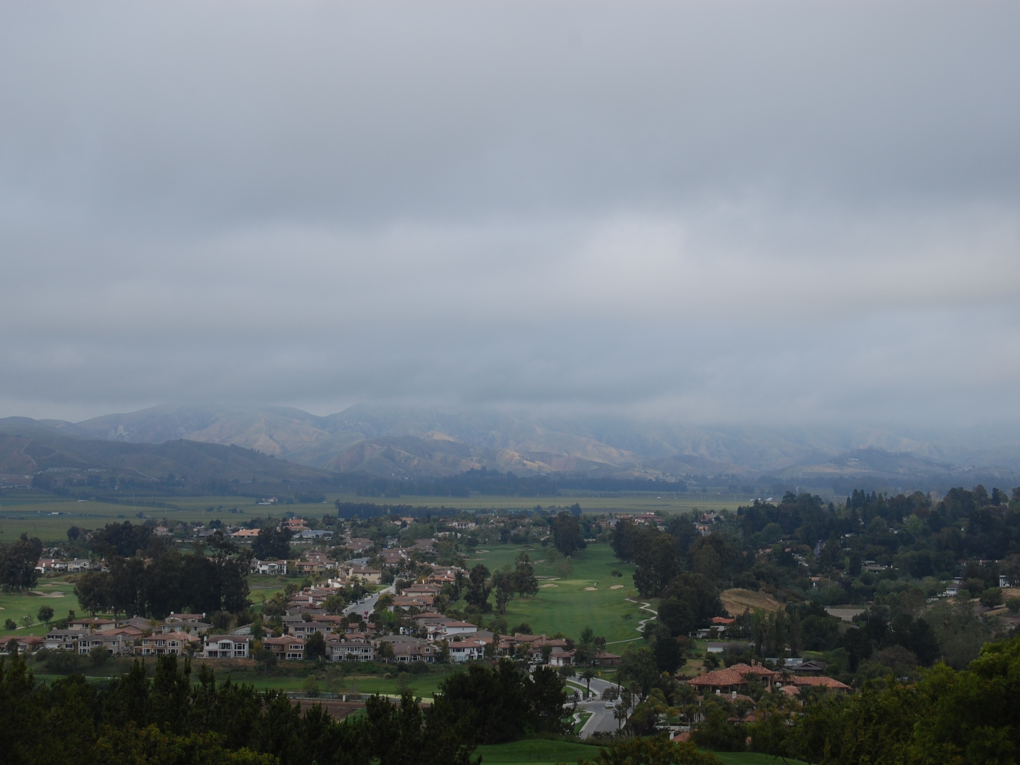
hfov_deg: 21.9
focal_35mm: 90
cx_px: 456
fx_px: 2639
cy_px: 383
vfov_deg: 16.5
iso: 200
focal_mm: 55
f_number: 9
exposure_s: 1/320
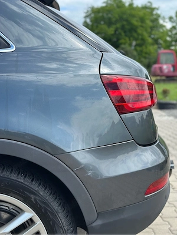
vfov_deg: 39.7
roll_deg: -0.3
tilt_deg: -5.5
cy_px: 118
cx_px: 88
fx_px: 327
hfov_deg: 30.3
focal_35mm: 48
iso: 80
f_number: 1.78
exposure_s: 1/2667
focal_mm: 6.86
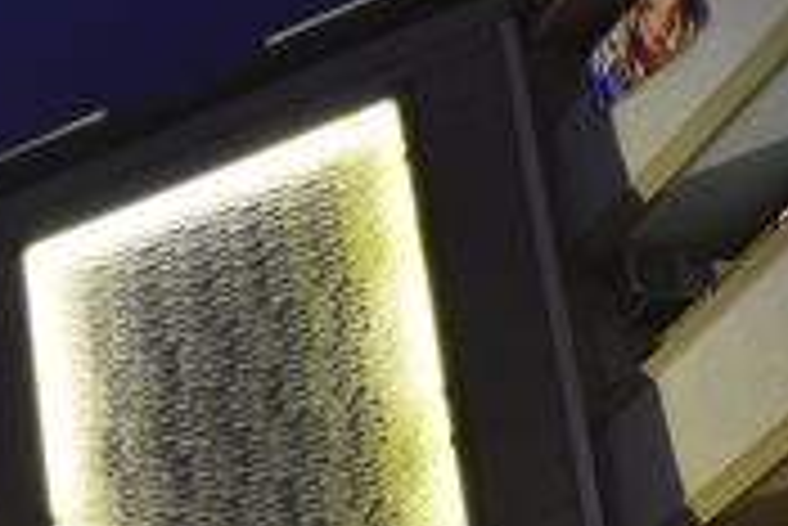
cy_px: 1200
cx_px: -793
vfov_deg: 10.4
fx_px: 2563
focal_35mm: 117
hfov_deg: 14.5
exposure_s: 1
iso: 100
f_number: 7.1
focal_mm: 20
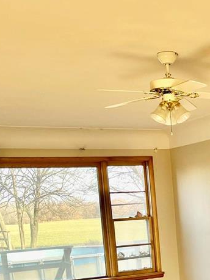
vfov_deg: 26.6
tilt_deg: -9.7
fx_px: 550
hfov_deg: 20.6
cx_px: 227
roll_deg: +3.1
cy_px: 297
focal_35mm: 68
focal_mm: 5.1
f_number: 1.6
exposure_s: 1/121
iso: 64
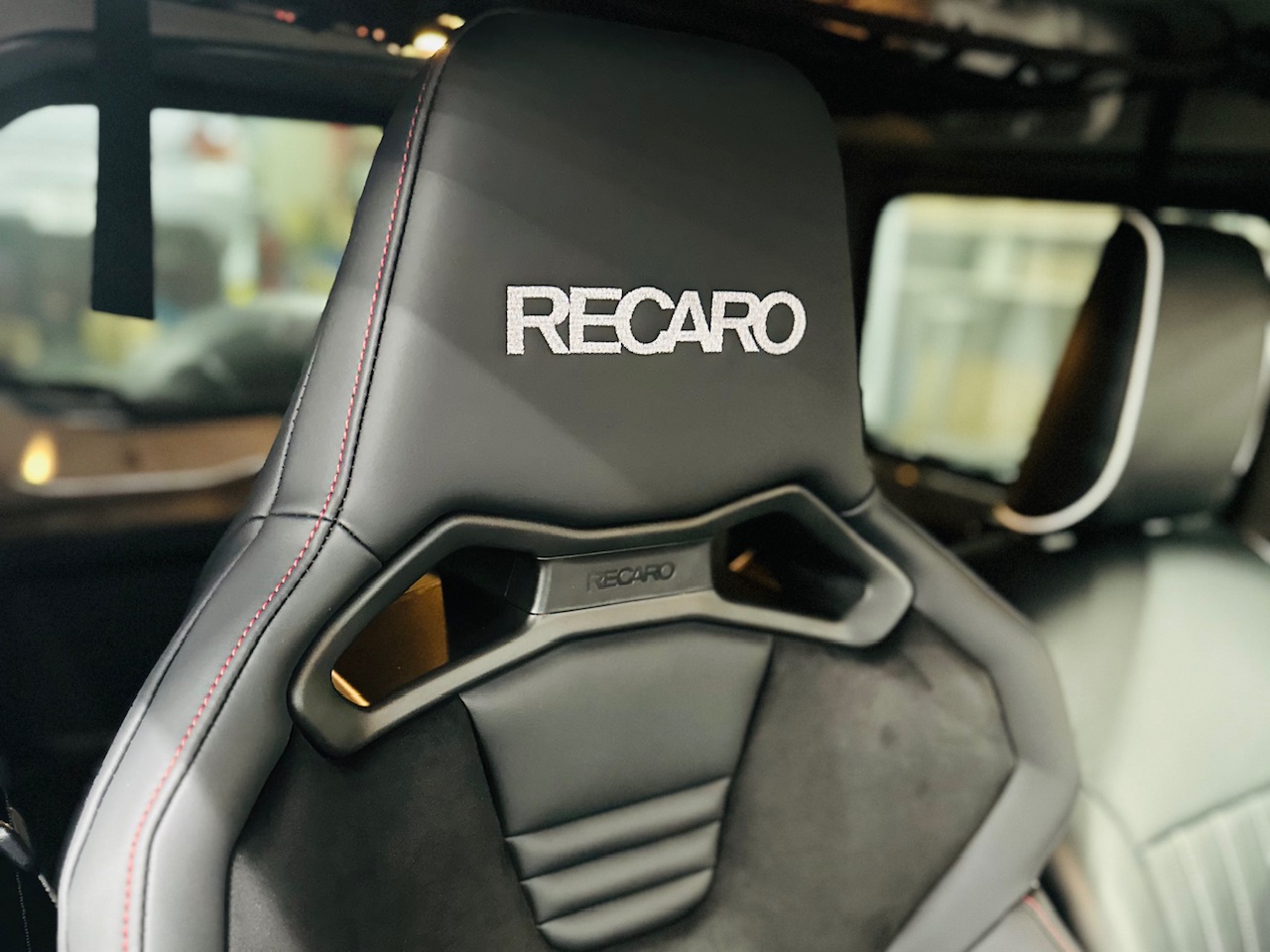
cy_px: 476
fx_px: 881
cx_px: 635
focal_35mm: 24
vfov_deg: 56.8
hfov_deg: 71.6
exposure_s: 1/30
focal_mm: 6.86
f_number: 1.78
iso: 1000
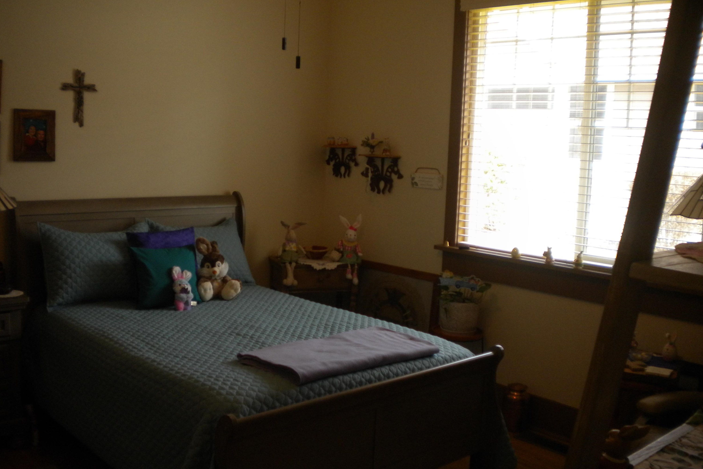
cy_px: 216
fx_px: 723
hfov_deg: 51.9
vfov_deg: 35.9
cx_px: 347
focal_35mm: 37
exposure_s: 1/59.1
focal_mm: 6.3
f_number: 3.1
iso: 212
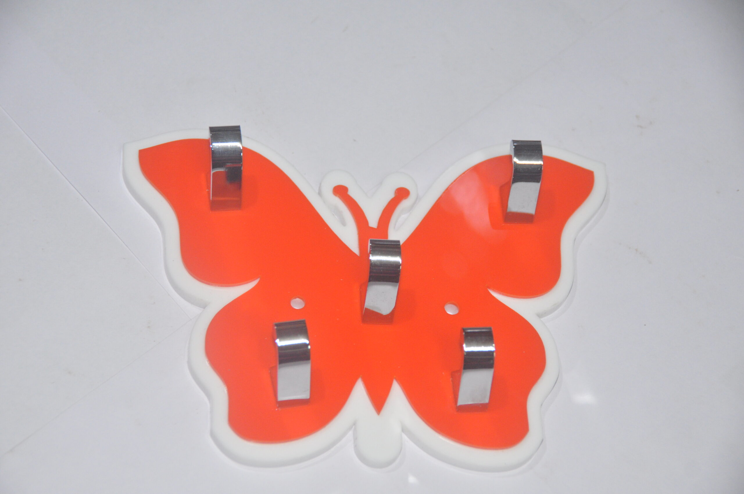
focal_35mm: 105
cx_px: 372
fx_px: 2167
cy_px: 247
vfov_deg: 13.0
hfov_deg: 19.5
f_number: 5
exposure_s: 1/80
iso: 1250
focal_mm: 70
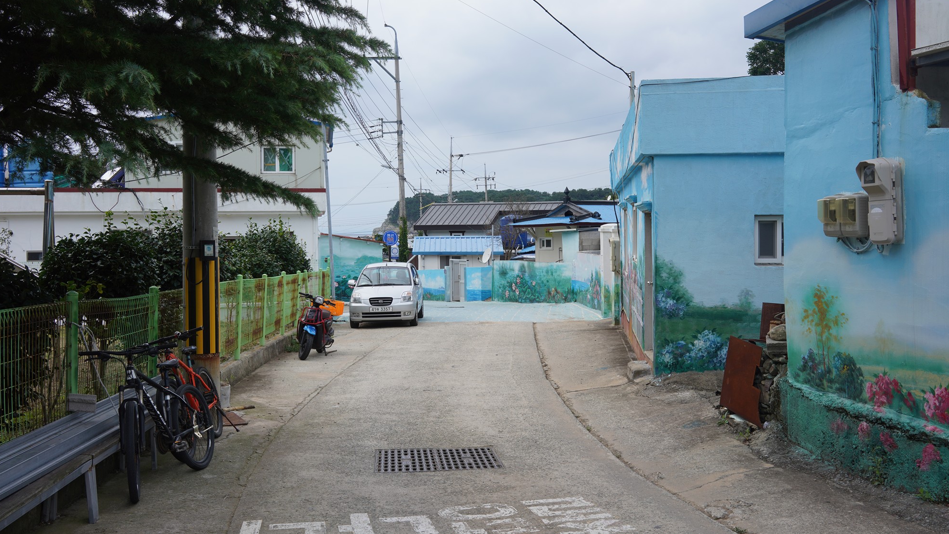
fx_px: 931
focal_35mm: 37
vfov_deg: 32.0
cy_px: 238
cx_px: 474
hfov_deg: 54.0
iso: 200
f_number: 13
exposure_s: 1/100
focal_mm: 35
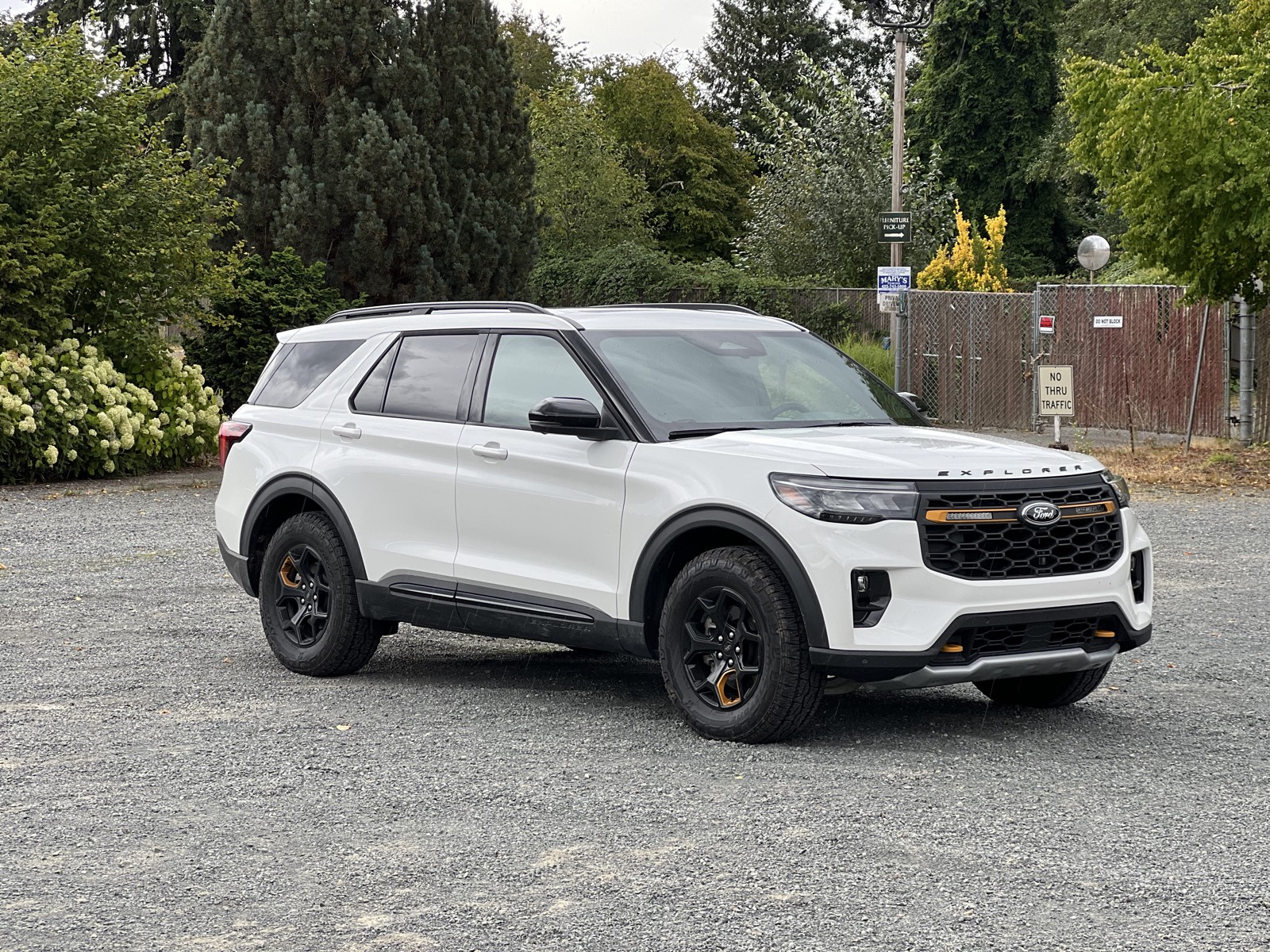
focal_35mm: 77
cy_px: 476
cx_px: 635
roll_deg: +0.2
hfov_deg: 25.3
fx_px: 2825
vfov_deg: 19.1
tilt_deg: -2.5
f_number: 2.8
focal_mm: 9
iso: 20
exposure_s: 1/135
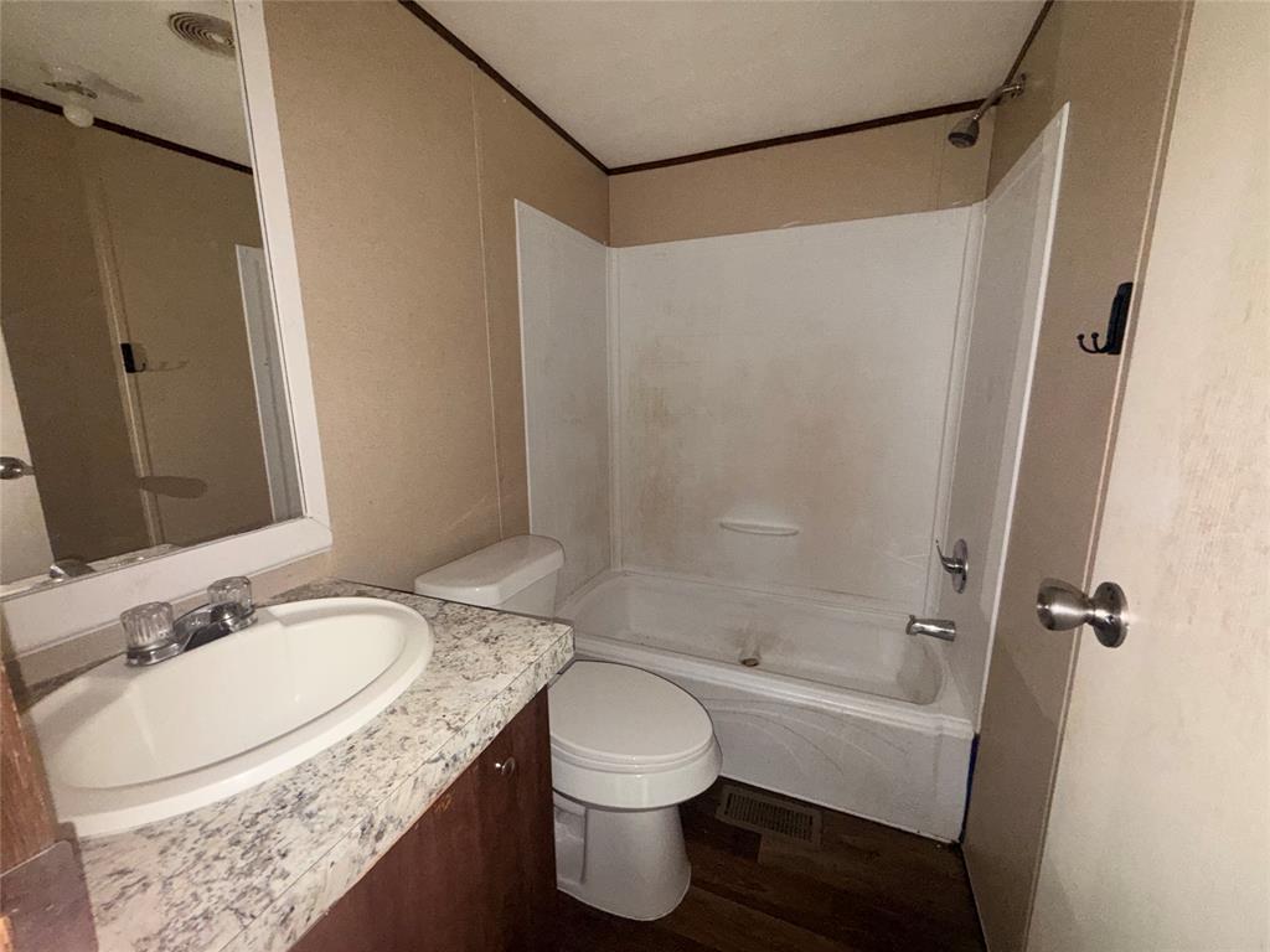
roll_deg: +0.7
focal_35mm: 14
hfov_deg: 102.1
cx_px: 635
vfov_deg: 85.7
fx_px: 514
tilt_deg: -11.1
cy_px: 476
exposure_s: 1/46
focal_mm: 2.22
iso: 200
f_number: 2.2
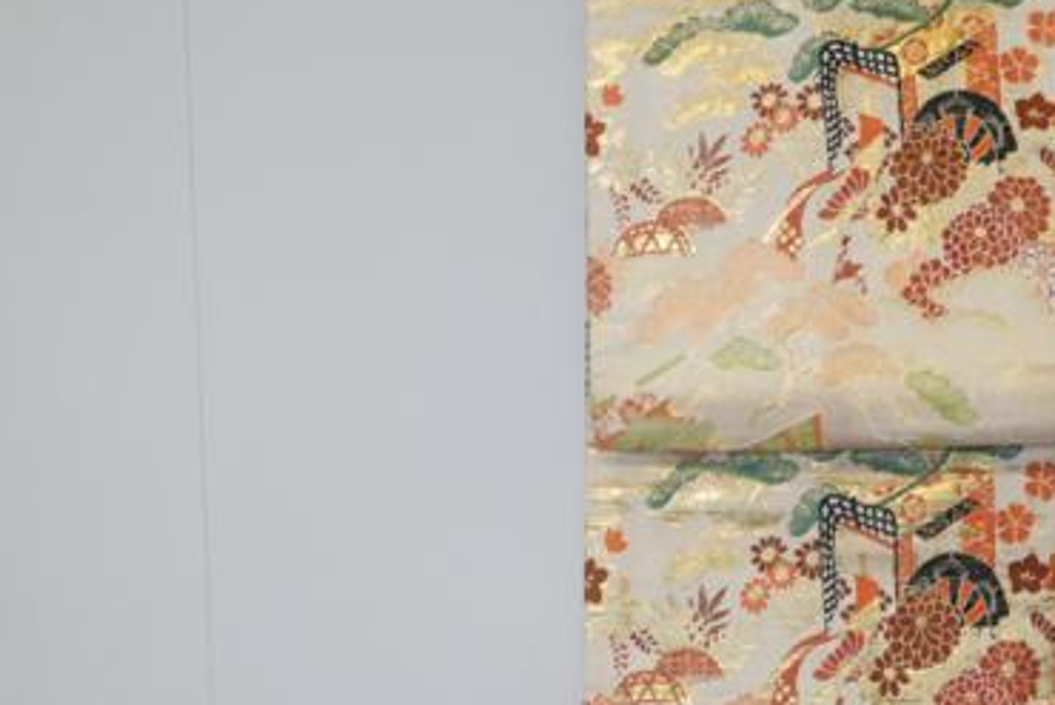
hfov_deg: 12.5
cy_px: 741
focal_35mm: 164
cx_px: 853
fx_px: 4808
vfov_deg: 8.3
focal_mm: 56
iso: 2000
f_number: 14
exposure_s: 1/40
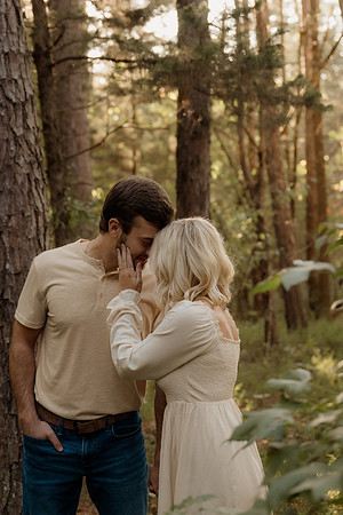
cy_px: 258
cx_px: 172
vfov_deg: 28.1
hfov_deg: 18.9
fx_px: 1029
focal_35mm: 72
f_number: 2.8
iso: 500
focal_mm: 48
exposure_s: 1/160
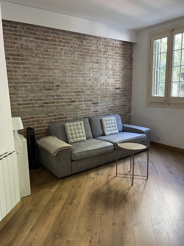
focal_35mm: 26
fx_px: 184
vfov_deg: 67.3
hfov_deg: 53.0
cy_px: 123
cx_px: 92
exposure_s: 1/60
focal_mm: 5.1
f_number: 1.6
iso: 320
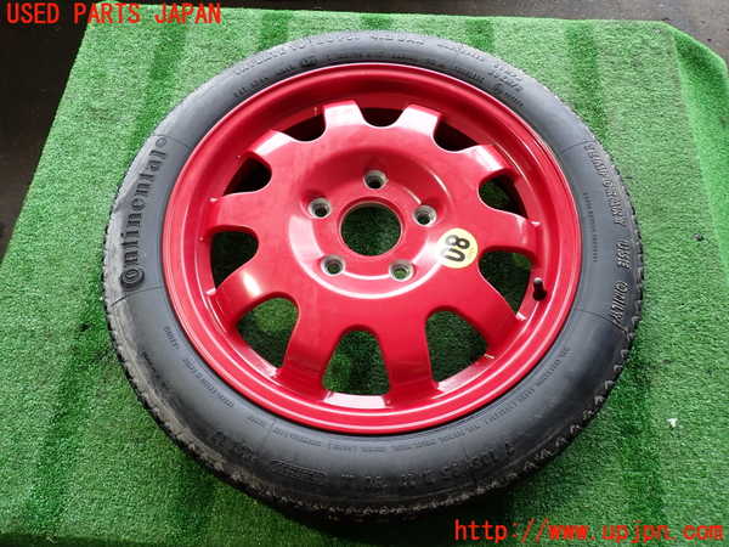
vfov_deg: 54.9
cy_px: 274
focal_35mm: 25
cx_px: 364
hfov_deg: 69.4
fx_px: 526
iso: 200
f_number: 2
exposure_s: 1/50
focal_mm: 4.5
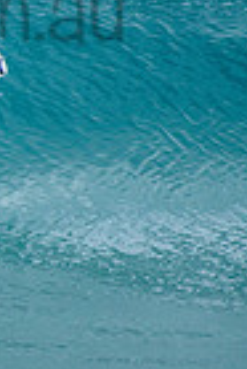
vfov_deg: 1.0
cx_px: -157
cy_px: -20
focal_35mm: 2083
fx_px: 21383
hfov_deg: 0.7
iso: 400
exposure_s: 1/2000
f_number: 5.6
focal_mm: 500
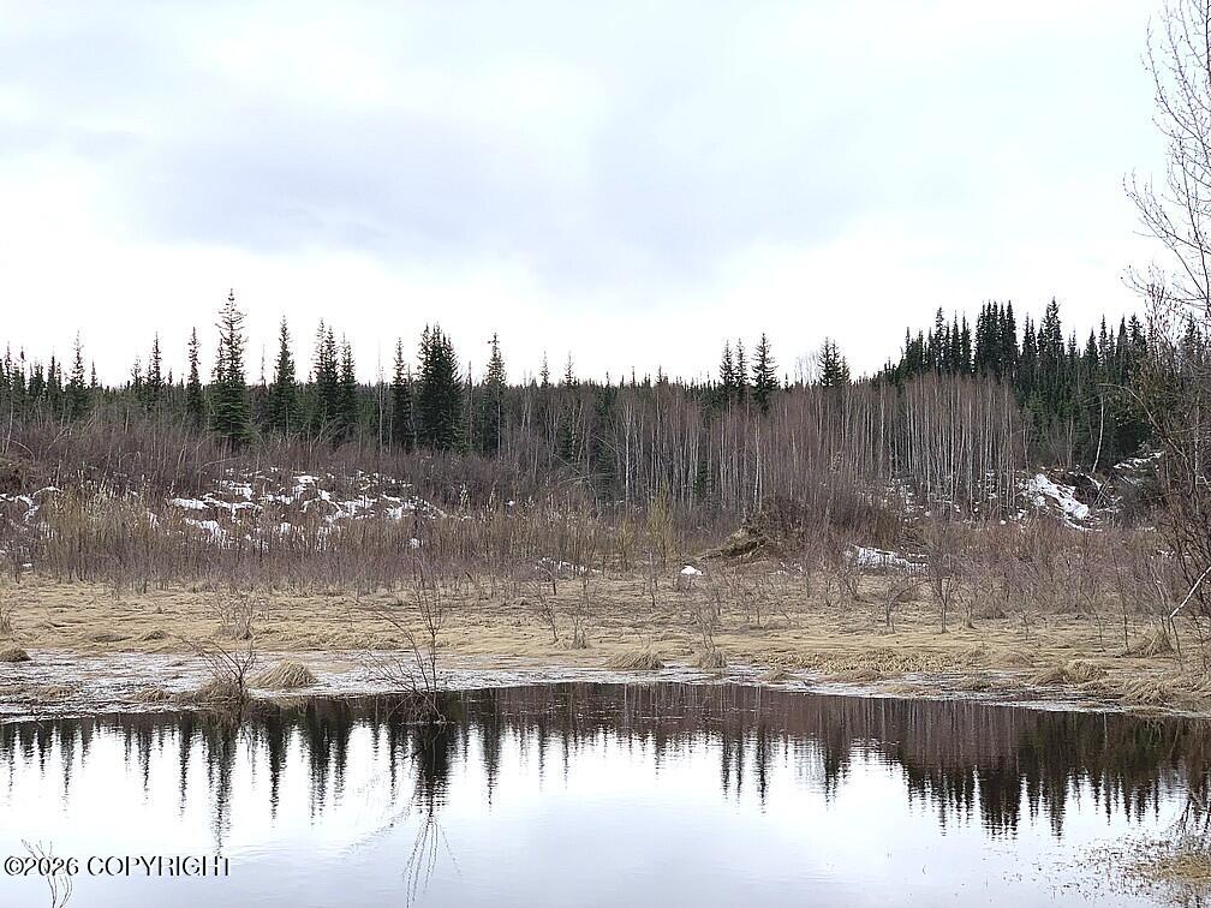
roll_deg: -1.1
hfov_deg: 36.8
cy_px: 454
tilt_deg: +4.8
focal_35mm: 52
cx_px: 606
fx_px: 1819
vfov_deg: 28.0
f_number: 2.4
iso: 16
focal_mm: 6
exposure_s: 1/1332
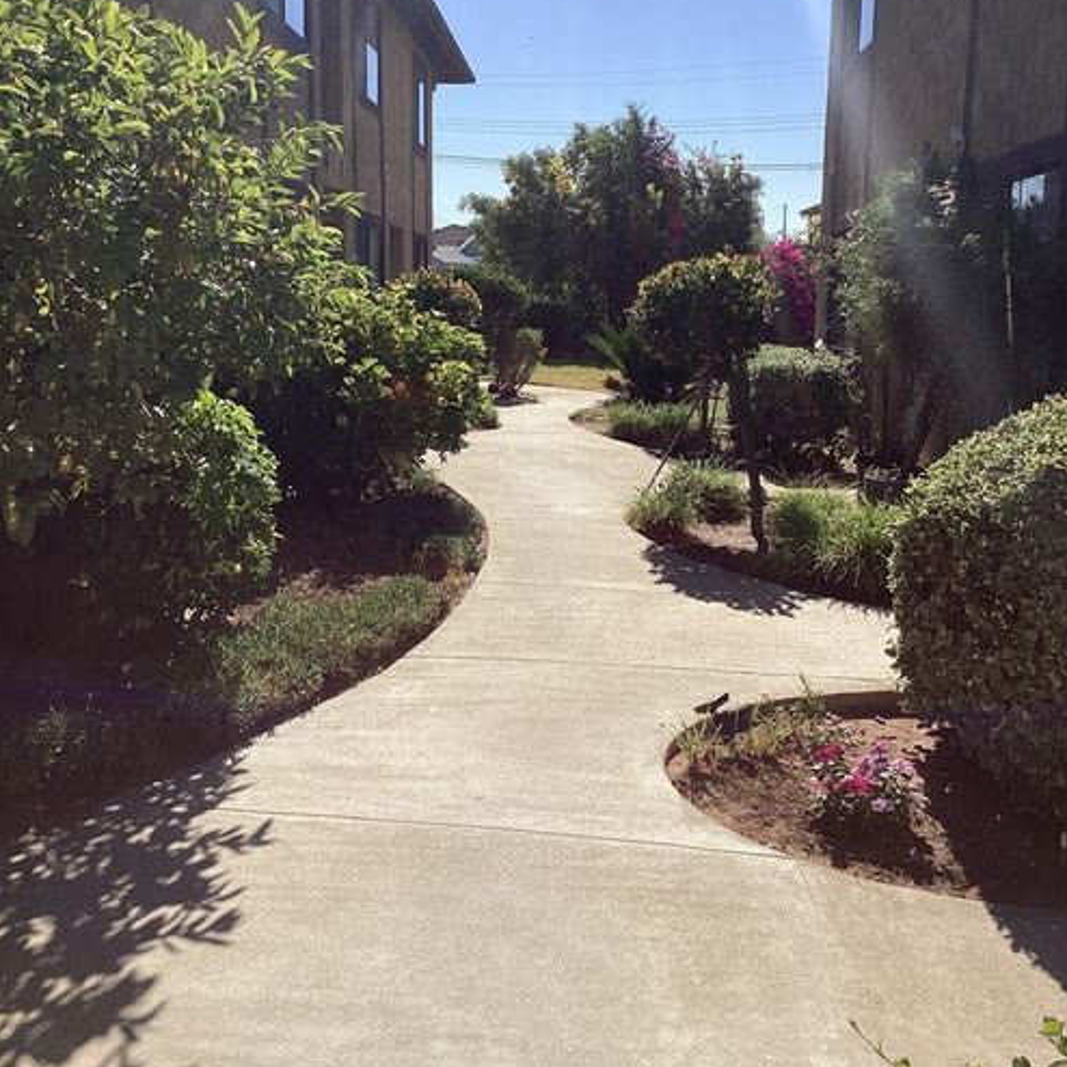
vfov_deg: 44.9
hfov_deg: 44.9
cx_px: 538
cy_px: 481
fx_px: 1290
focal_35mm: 37
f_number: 2.4
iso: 25
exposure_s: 1/1894
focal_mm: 3.3
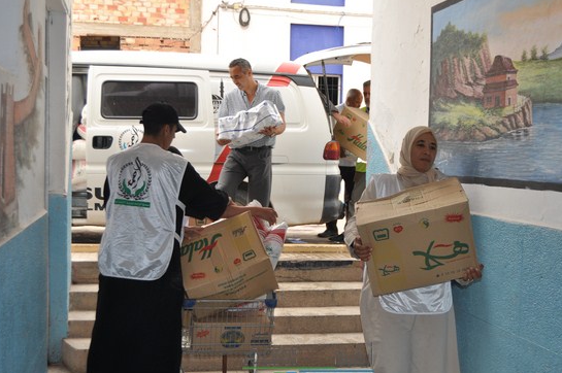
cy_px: 211
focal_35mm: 55
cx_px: 308
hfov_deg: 36.5
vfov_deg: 24.7
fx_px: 851
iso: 200
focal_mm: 31
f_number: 5.6
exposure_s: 1/200
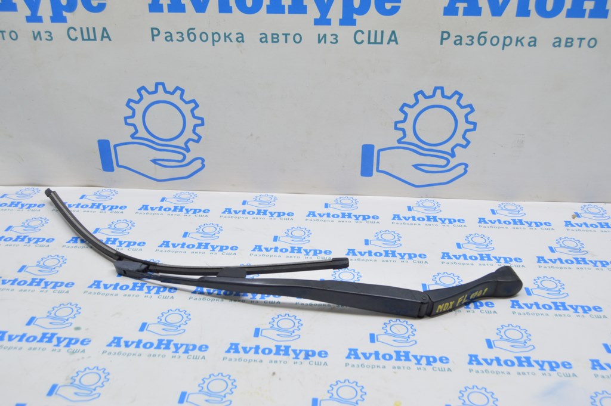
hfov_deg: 53.2
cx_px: 306
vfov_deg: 36.8
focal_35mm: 36
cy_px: 203
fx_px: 610
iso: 400
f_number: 5.6
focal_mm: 24
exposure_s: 1/20
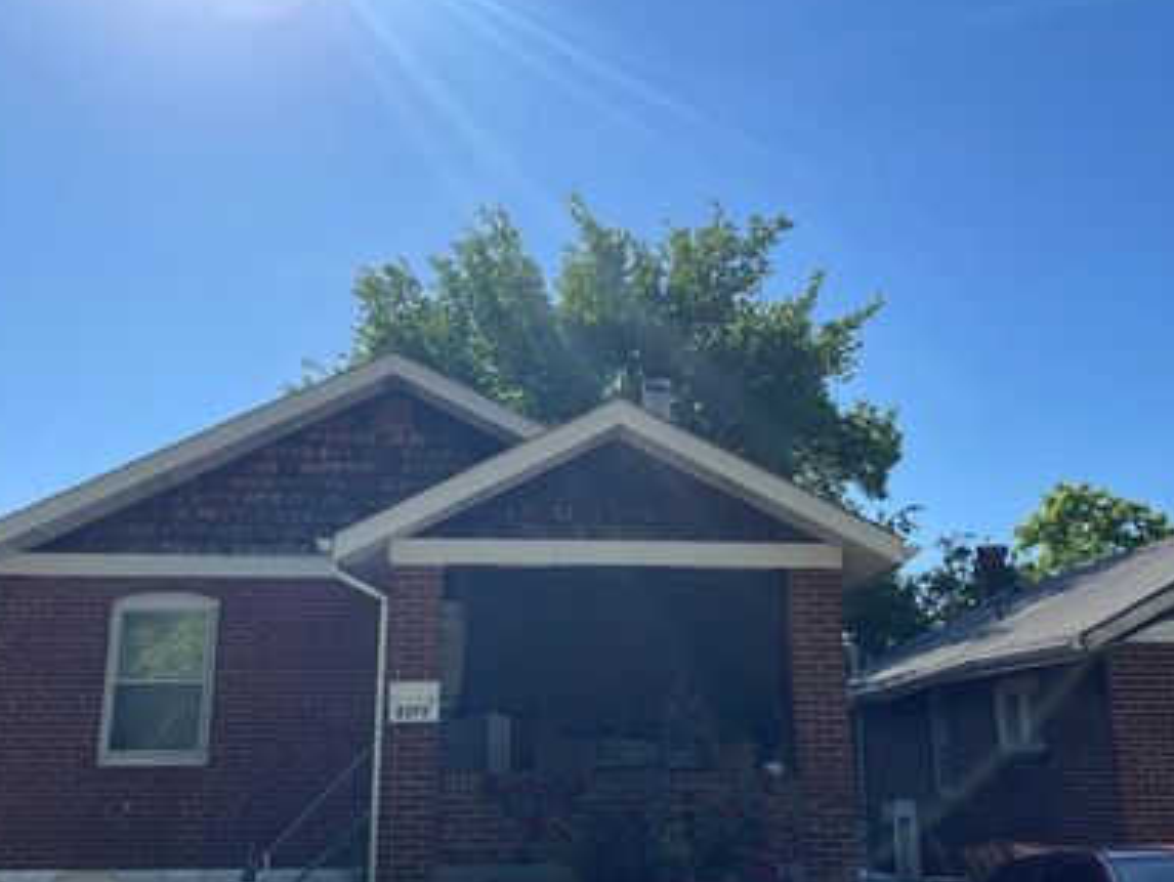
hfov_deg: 53.8
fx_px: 1154
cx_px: 529
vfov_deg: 41.7
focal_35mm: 34
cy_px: 509
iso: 32
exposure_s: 1/4831
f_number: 1.6
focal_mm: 4.2
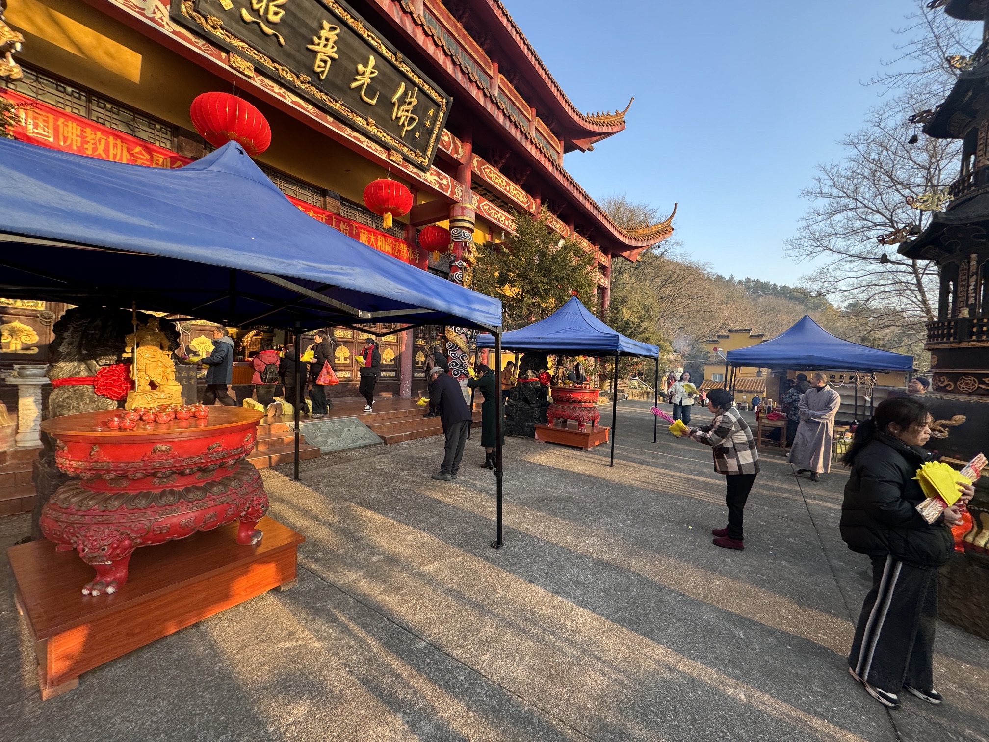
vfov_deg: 85.7
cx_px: 494
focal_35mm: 14
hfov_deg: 102.1
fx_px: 400
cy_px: 371
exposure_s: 1/124
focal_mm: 2.22
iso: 40
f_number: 2.2
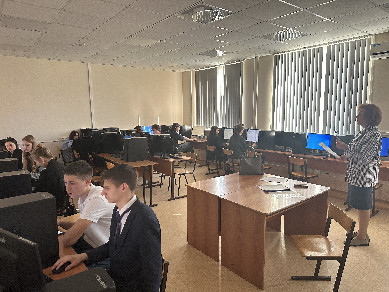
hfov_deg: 71.6
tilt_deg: -8.1
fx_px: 270
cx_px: 194
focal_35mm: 24
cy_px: 146
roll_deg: -0.1
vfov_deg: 56.8
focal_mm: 6.86
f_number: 1.78
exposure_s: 1/115
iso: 250
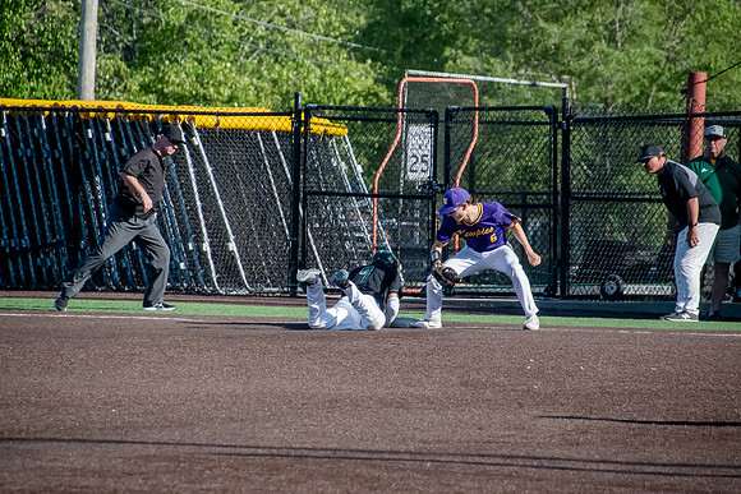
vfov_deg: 3.7
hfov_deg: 5.5
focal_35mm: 375
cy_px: 247
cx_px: 370
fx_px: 7720
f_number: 6.3
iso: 2500
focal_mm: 250
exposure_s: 1/4000
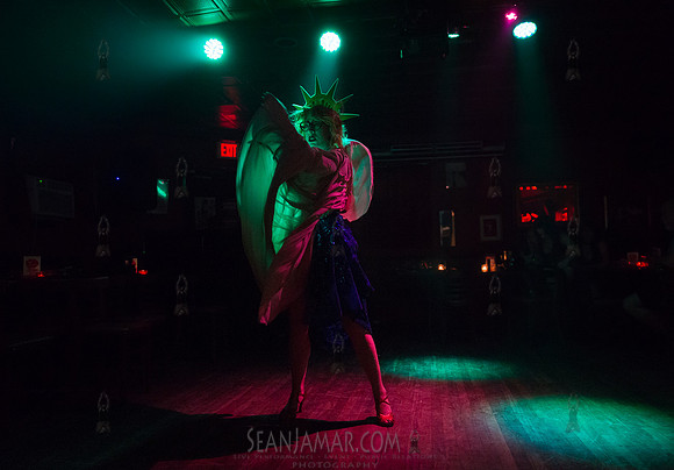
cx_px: 336
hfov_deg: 63.1
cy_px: 233
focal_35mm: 29
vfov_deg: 46.3
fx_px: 549
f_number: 2.8
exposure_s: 1/320
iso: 5000
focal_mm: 24
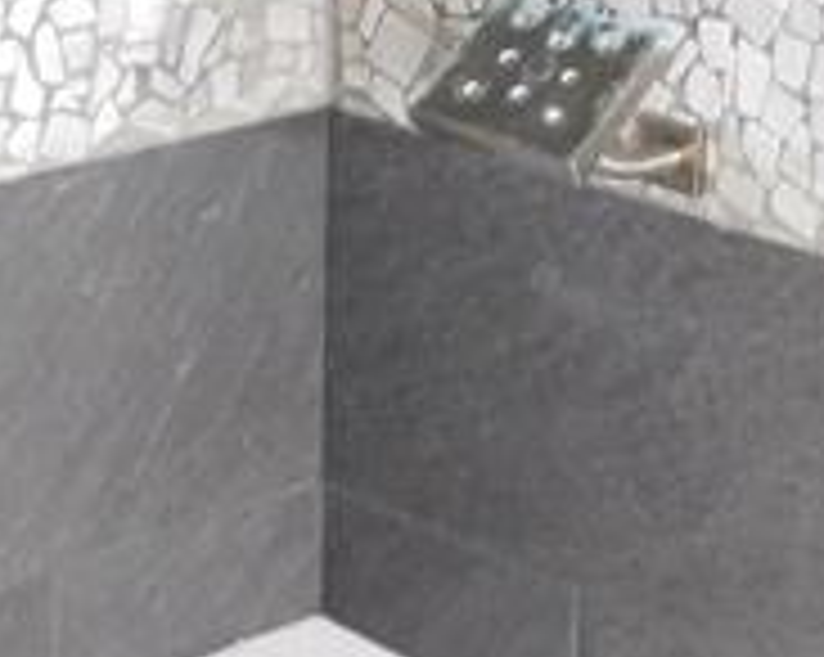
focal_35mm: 123
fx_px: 2996
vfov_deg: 11.2
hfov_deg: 15.5
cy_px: -711
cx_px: 99
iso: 560
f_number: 3.2
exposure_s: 1/8
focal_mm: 5.3
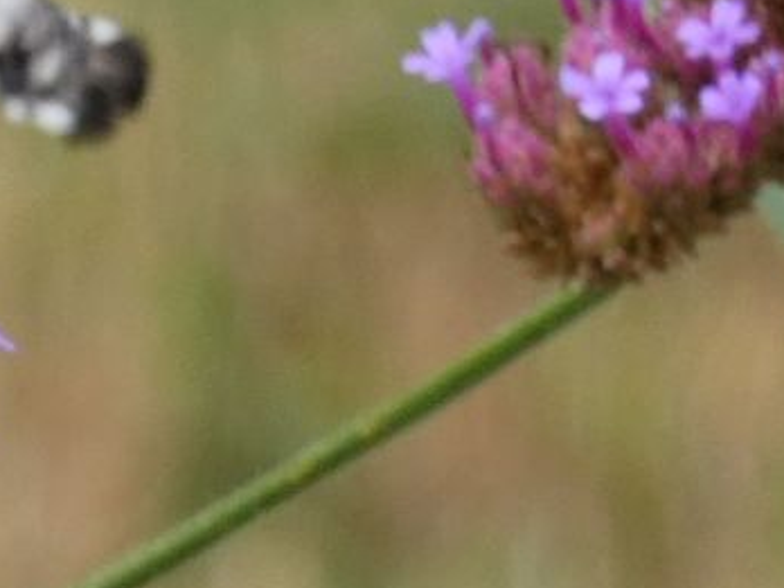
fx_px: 14314
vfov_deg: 2.4
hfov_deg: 3.1
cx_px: -107
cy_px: 171
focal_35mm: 632
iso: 80
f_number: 5.5
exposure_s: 1/100
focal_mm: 46.2
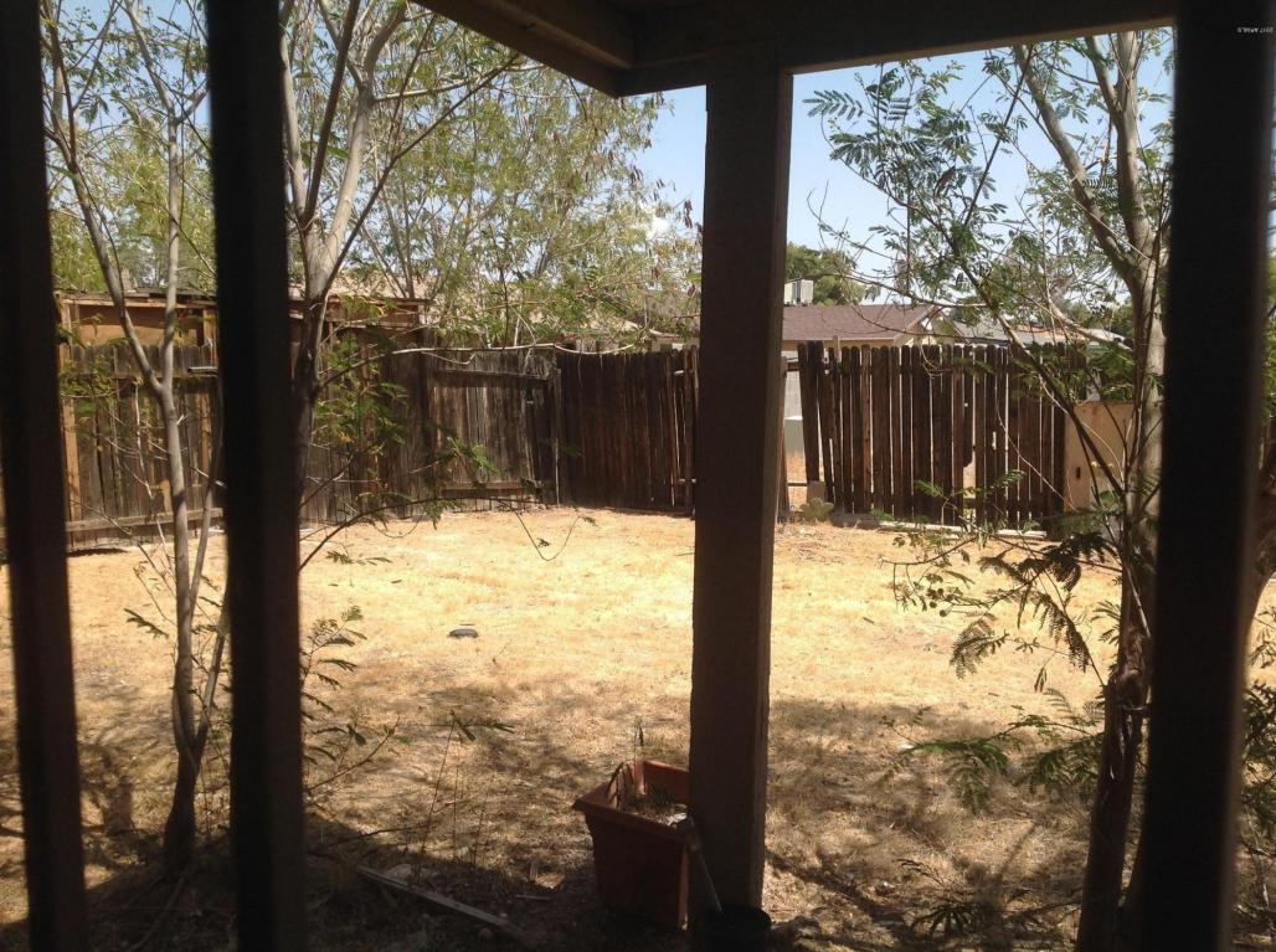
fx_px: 1288
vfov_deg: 40.6
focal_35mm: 35
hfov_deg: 52.7
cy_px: 476
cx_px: 638
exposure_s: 1/1259
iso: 50
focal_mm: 4.28
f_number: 2.4
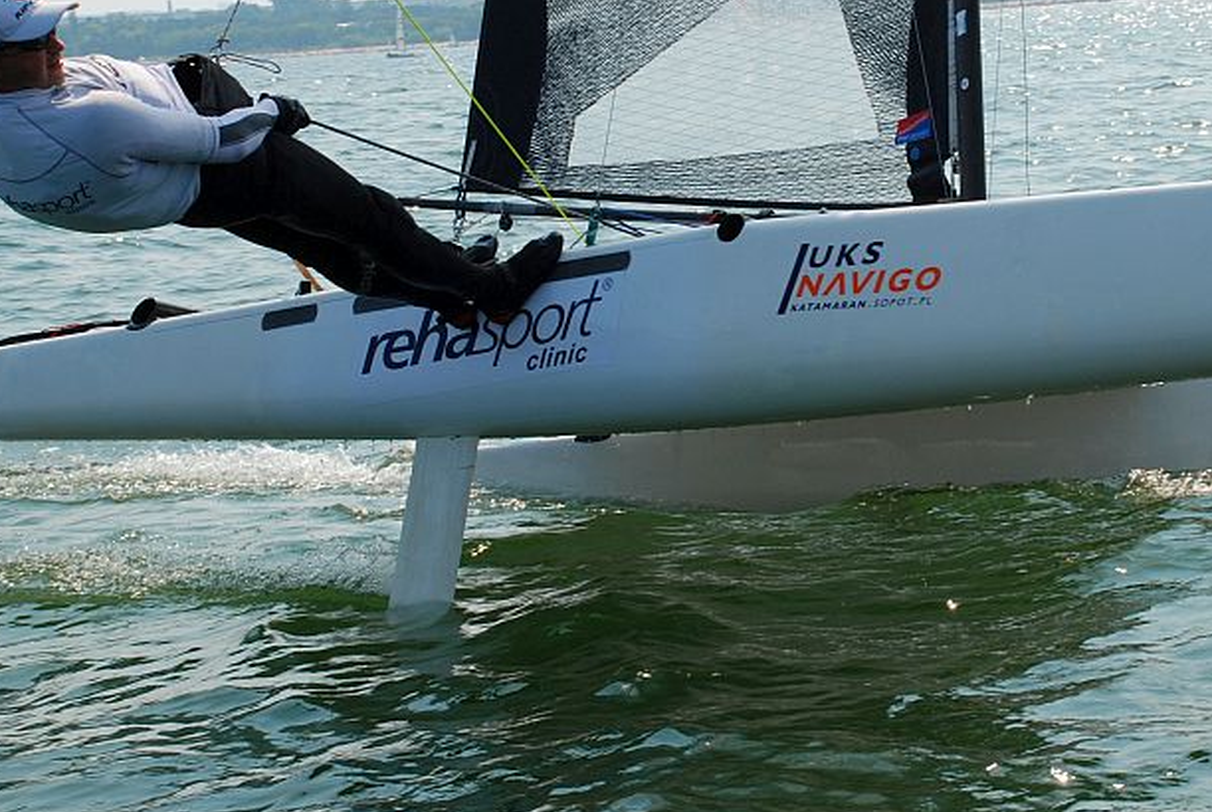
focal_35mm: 98
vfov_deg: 14.0
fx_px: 3304
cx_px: 818
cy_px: 243
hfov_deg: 20.7
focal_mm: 40
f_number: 10
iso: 200
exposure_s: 1/400
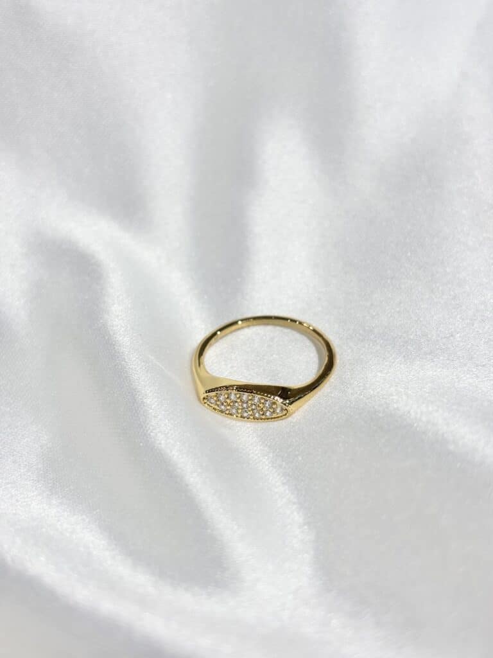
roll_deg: +16.3
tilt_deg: -39.7
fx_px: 987
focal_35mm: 52
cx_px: 246
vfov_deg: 36.8
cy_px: 329
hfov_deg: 28.0
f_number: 1.6
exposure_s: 1/406
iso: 32
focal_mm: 5.96
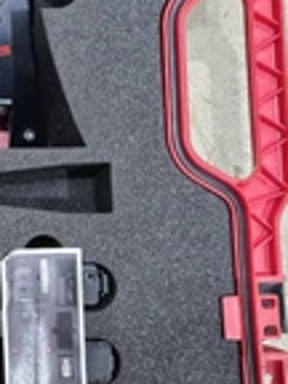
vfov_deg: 30.1
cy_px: 131
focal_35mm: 64
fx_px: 710
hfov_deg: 22.0
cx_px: -11
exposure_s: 1/120
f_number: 1.7
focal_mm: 6.3
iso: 800
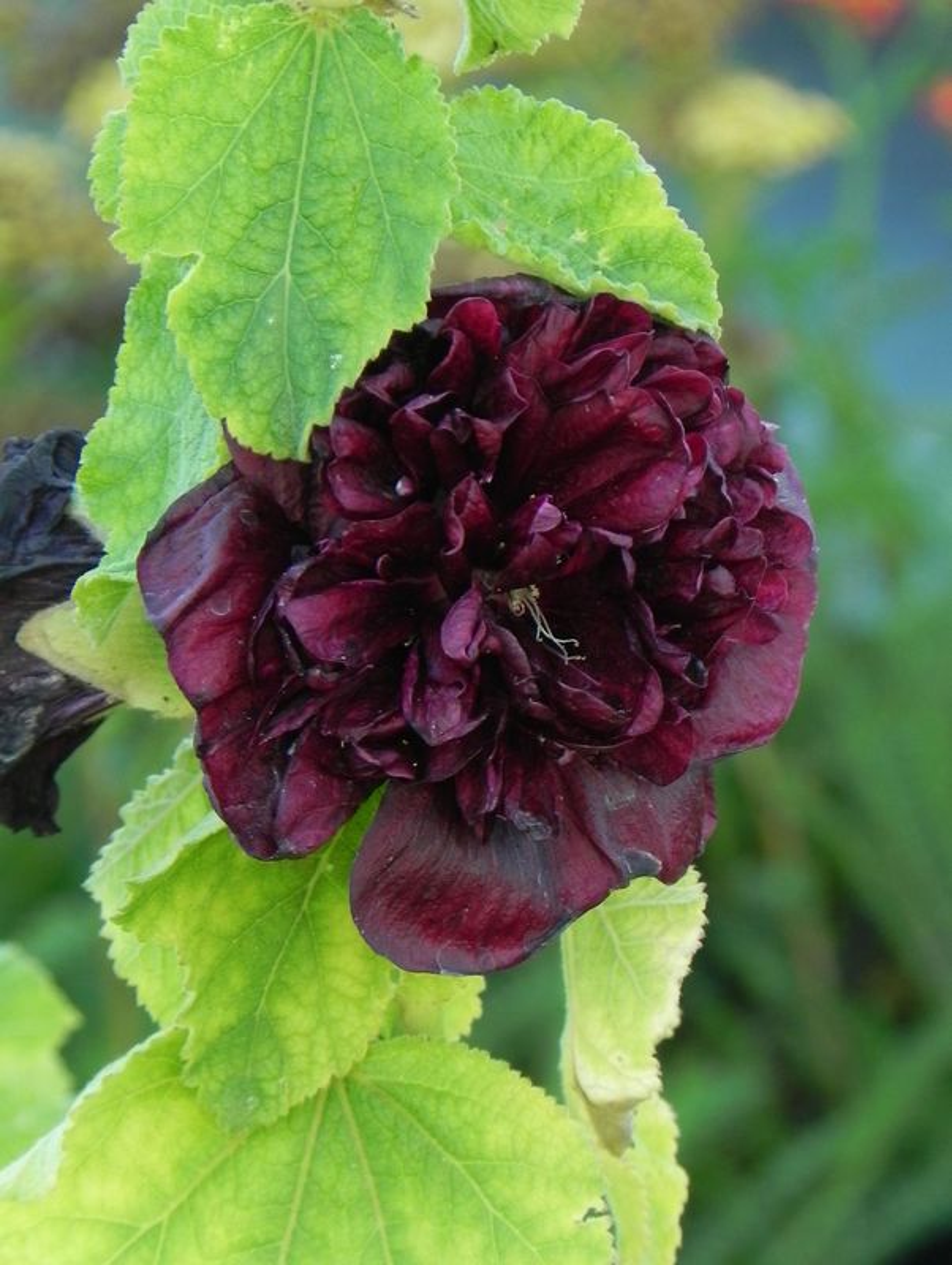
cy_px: 632
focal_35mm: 291
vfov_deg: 6.8
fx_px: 10648
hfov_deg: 5.1
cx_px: 476
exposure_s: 1/40
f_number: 5
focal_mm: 51.8
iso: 160
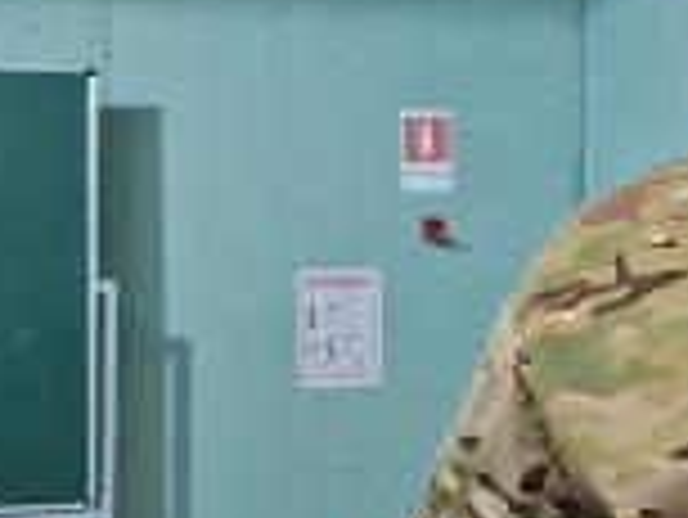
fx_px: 2029
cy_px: 216
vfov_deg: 14.5
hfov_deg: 18.4
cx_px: 778
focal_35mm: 102
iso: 160
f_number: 1.8
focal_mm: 5.54
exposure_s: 1/100
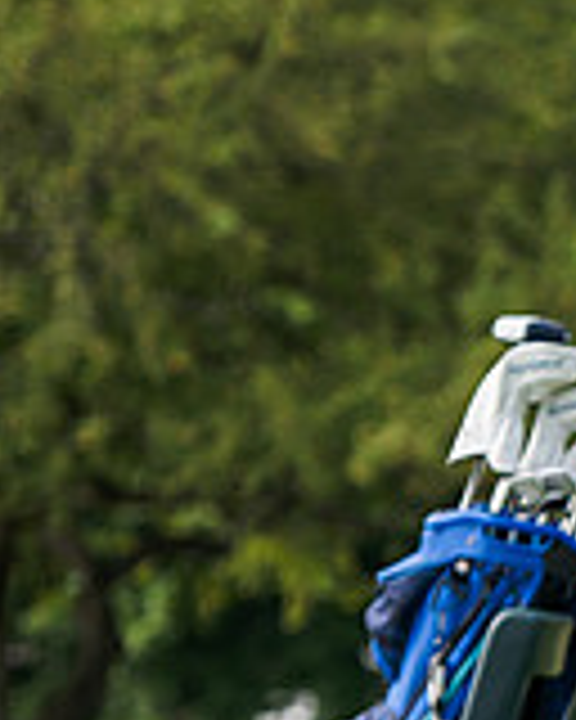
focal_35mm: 415
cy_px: 461
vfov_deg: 4.7
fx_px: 8843
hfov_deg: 3.7
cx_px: 1228
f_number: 3.2
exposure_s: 1/800
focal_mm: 122
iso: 80
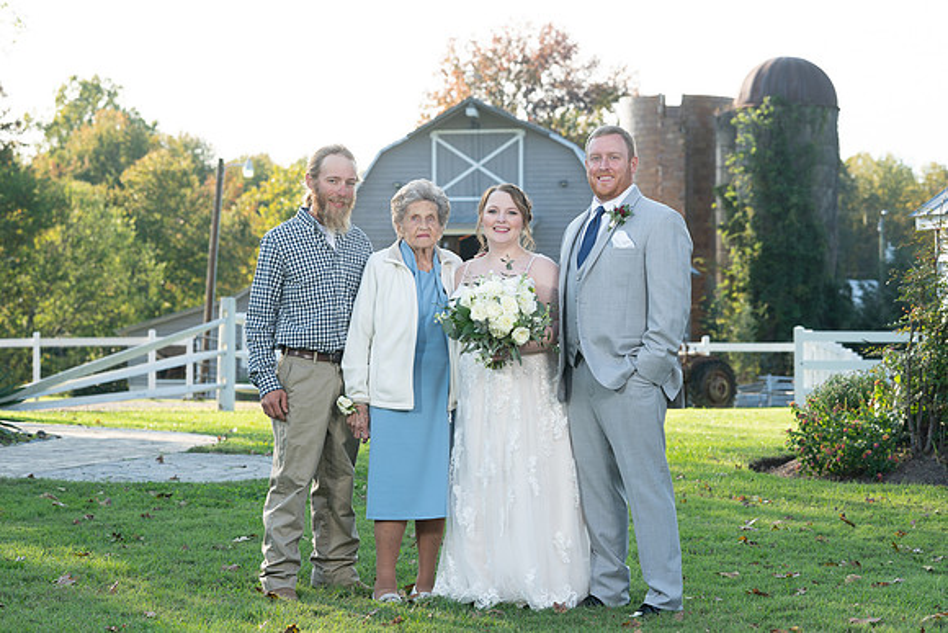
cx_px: 495
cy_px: 296
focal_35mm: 94
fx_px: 2489
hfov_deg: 21.6
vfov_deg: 14.5
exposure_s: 1/200
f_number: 5.6
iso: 200
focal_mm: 87
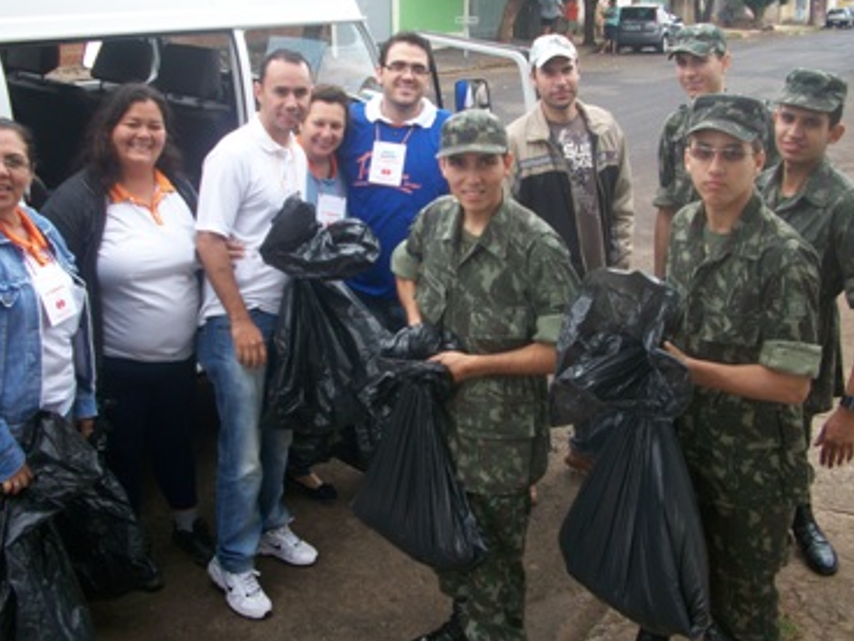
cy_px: 304
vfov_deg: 37.7
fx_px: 937
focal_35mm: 38
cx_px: 448
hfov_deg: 49.0
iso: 80
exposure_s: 1/100
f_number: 3.1
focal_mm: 6.3
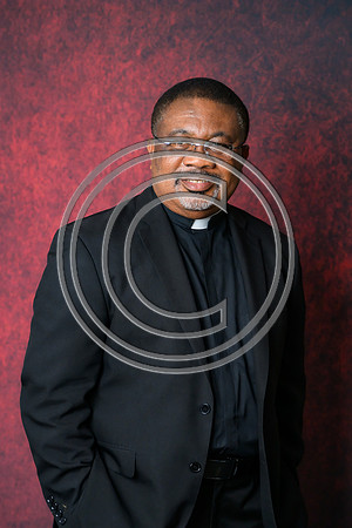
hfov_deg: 12.2
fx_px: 1643
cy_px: 264
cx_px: 176
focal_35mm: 112
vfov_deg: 18.3
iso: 320
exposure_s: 1/125
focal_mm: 75
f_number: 2.8
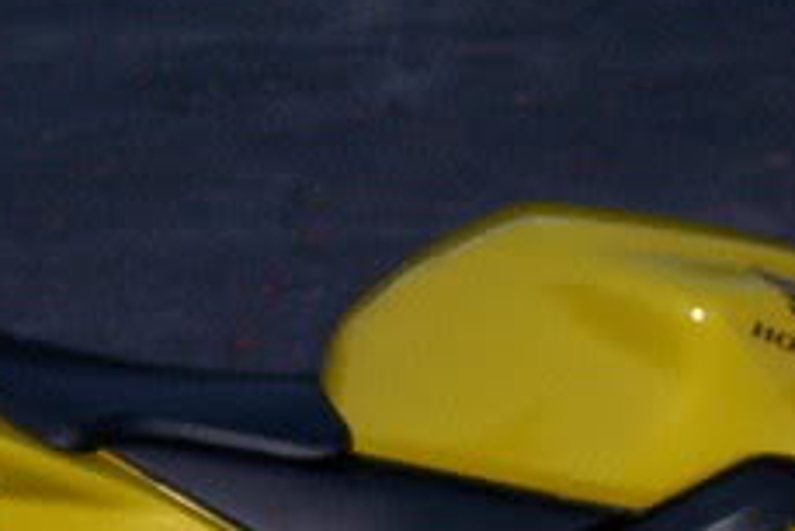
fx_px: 3314
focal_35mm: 150
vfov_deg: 9.1
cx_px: 625
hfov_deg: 13.6
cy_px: 626
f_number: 2.73
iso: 140
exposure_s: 1/60
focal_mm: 5.77
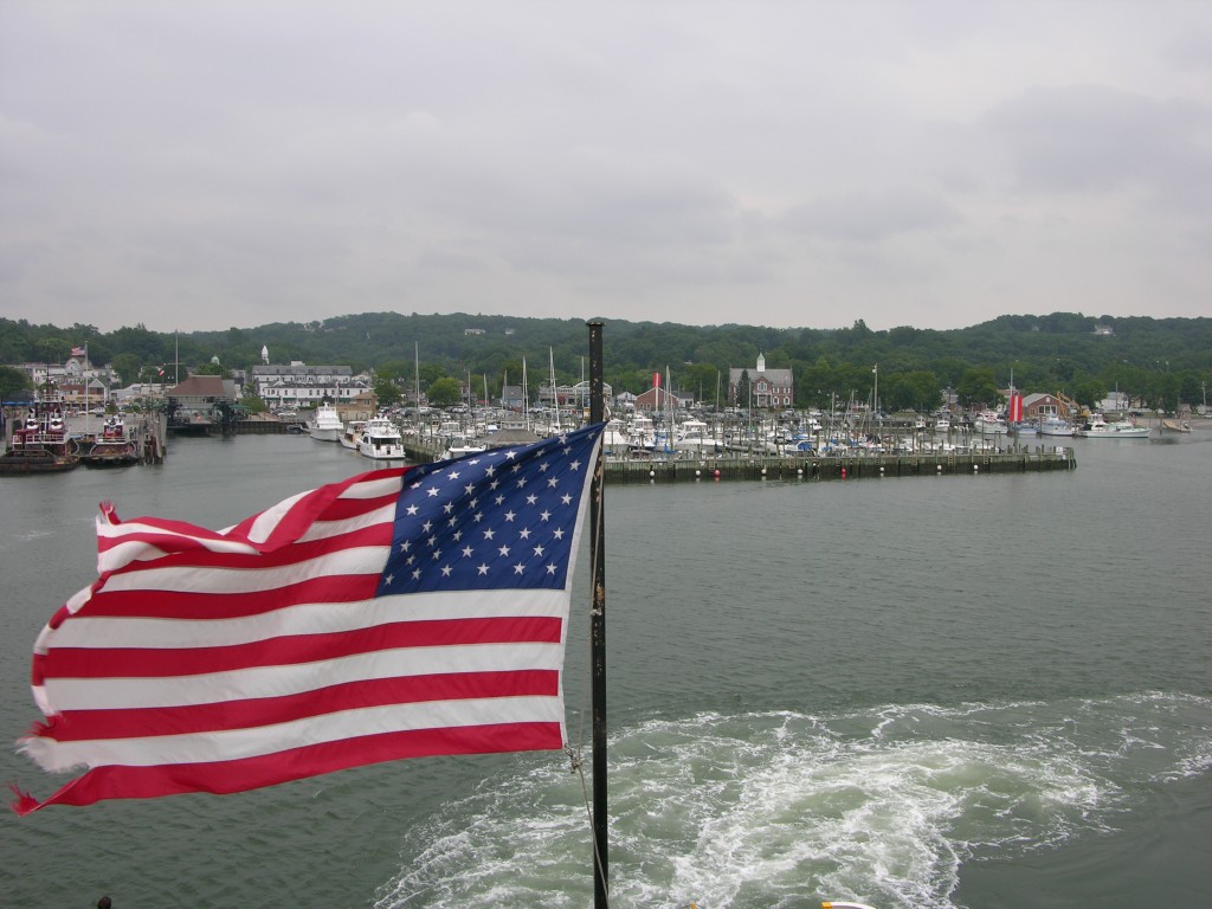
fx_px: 1225
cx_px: 606
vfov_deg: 40.7
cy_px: 454
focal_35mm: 35
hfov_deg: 52.6
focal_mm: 8.9
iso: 50
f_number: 5.6
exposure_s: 1/225
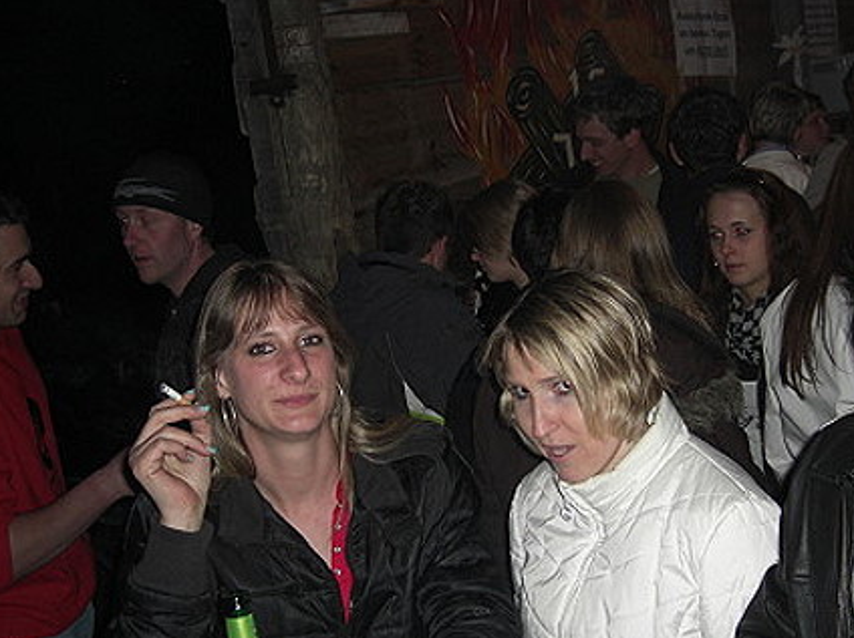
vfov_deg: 30.2
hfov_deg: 39.6
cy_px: 363
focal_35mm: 48
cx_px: 501
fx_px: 1183
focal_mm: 7.9
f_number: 2.8
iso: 200
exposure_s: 1/60
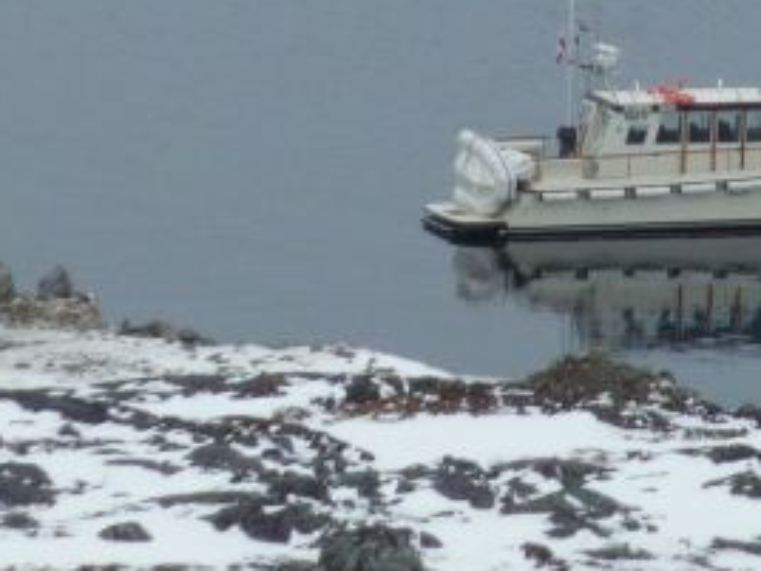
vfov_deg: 1.7
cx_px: 693
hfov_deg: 2.2
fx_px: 19654
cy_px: 45
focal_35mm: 894
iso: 100
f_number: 4.9
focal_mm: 49.2
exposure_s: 1/125
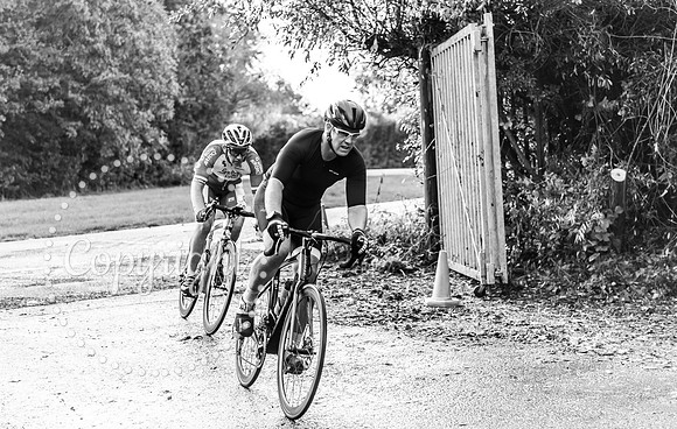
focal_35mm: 74
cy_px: 178
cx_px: 323
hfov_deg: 27.6
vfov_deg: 17.7
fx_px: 1377
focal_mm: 62
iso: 200
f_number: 2.8
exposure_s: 1/500
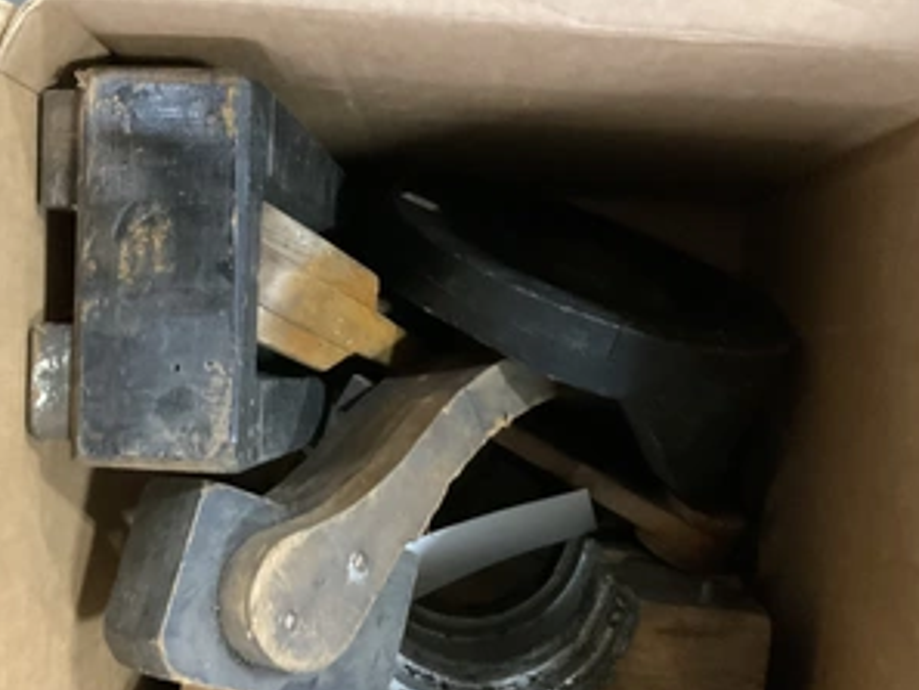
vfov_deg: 36.7
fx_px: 1036
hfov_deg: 47.8
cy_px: 405
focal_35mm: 39
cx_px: 418
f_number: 1.8
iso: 500
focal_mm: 3
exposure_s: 1/24
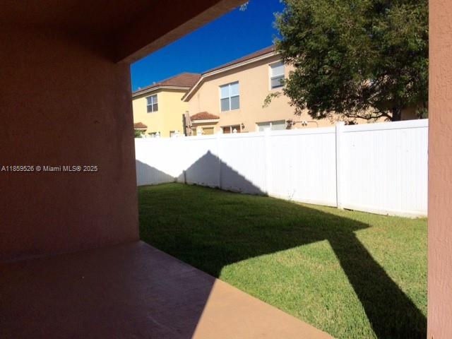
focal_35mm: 29
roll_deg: +2.8
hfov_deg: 61.7
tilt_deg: -4.0
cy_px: 170
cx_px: 226
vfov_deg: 48.2
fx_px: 379
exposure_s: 1/5882
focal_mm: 4.15
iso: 32
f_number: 2.2
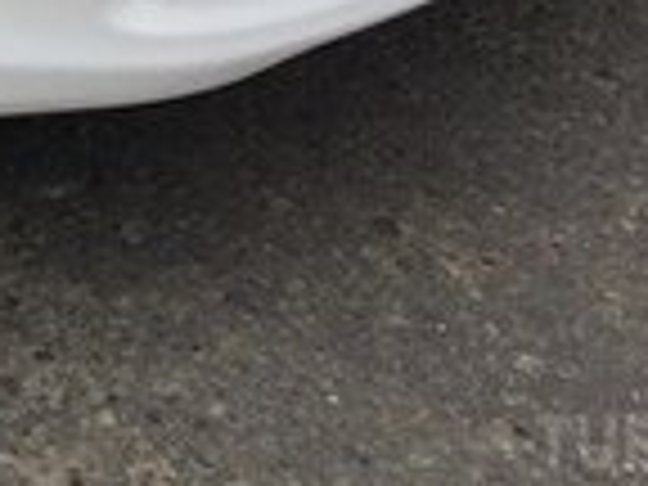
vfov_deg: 10.0
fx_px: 2490
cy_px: -592
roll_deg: -1.3
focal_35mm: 133
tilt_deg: -16.9
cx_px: -590
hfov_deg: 13.1
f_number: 2.2
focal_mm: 4.15
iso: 32
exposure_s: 1/1866
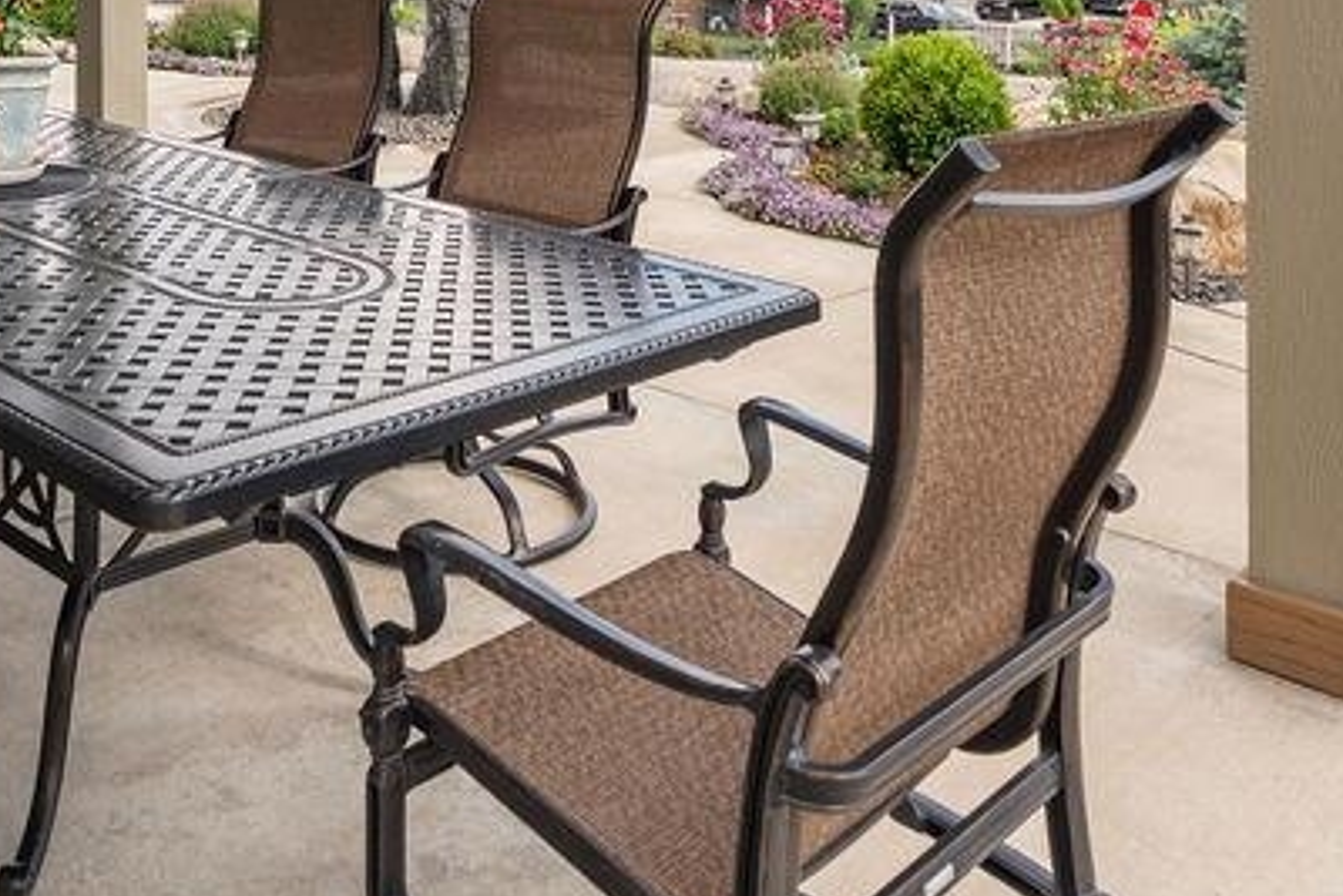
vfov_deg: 29.1
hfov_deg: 46.9
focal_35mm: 41
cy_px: -122
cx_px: 490
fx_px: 1530
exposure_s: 1/15
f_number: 8
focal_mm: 16
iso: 100
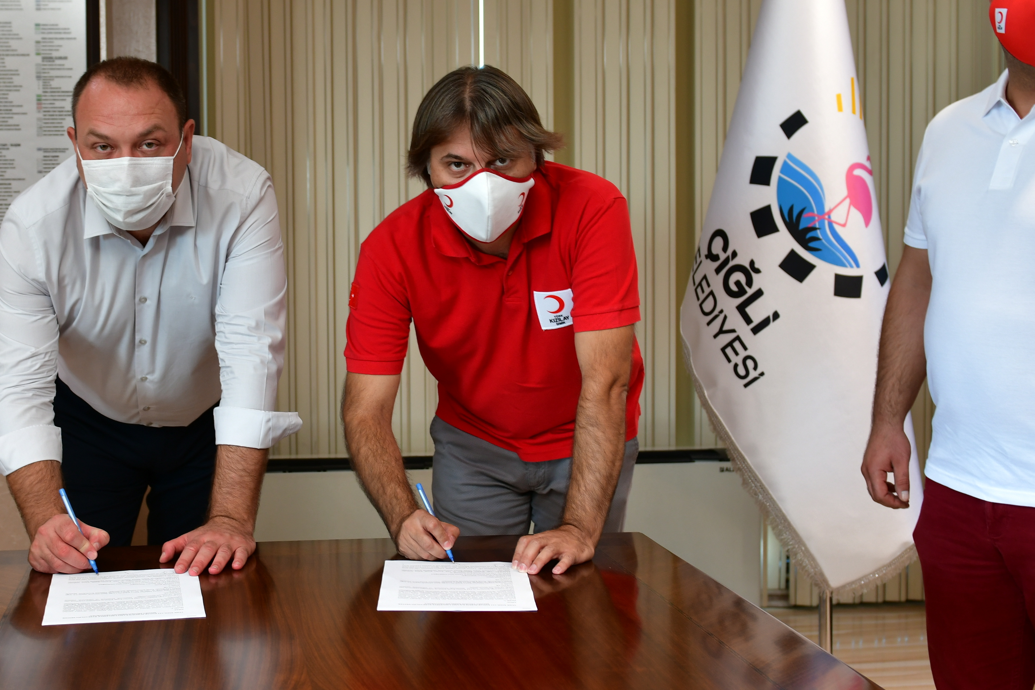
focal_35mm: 51
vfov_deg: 26.5
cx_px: 340
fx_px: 1466
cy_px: 298
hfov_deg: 38.4
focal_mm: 26
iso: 250
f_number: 3.5
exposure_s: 1/40
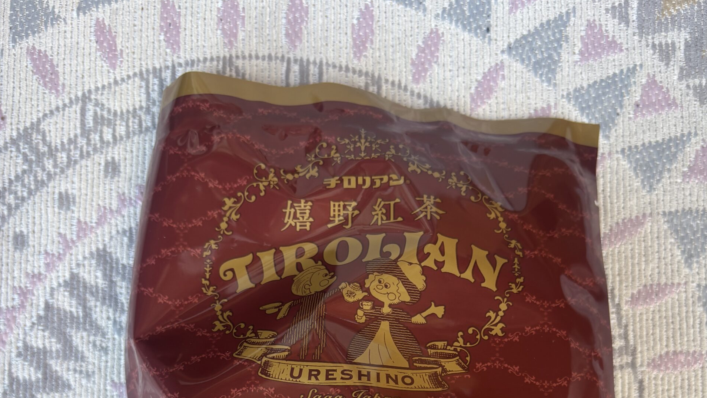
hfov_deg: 52.8
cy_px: 453
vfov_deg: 28.0
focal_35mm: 38
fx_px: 712
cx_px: 354
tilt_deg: -87.0
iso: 64
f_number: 1.6
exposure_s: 1/121
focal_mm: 5.96
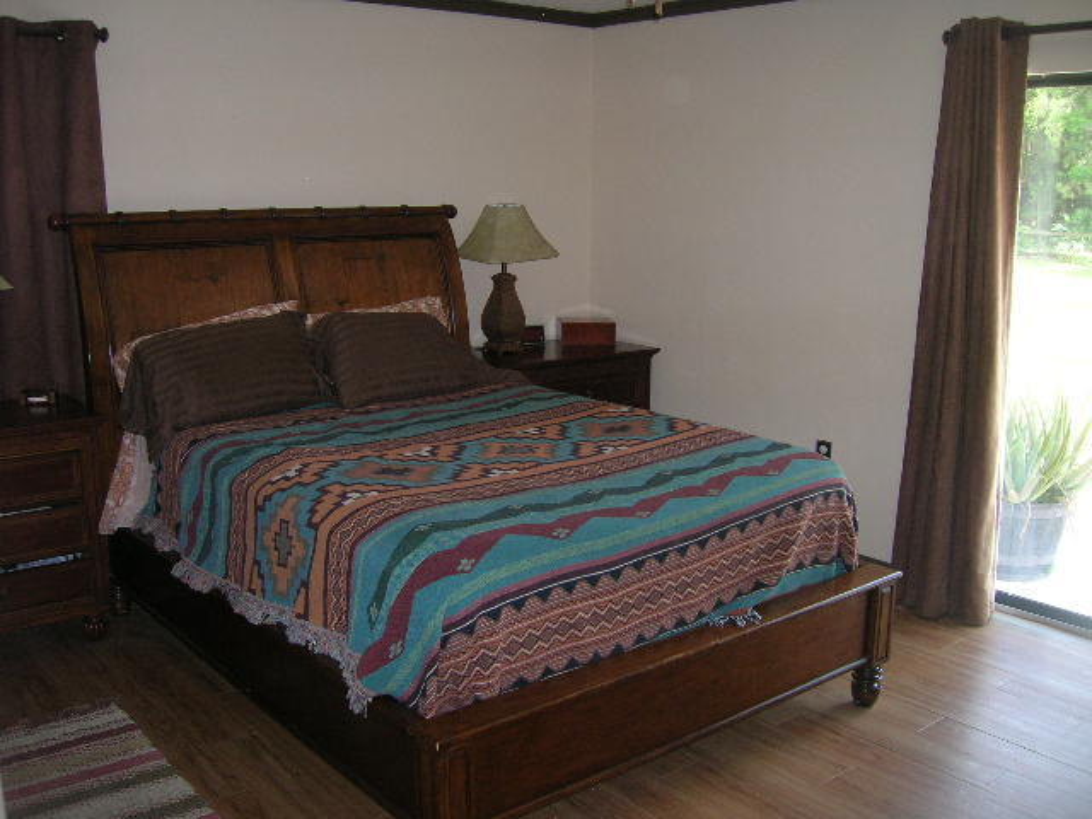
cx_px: 546
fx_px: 1073
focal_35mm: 34
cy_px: 410
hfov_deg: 54.0
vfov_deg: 41.8
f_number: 2.9
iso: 103
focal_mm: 5.7
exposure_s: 1/60.1
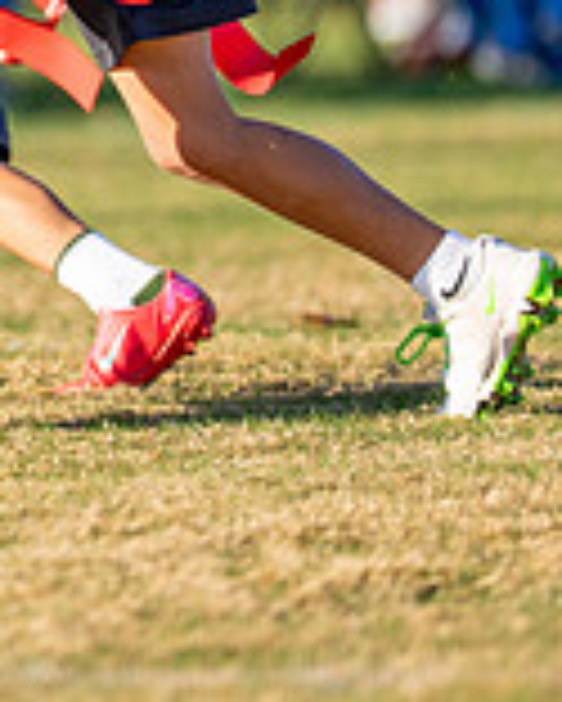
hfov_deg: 1.9
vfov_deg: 2.4
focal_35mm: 808
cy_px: -236
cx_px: -243
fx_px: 16783
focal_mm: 200
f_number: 2.8
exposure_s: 1/3200
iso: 200
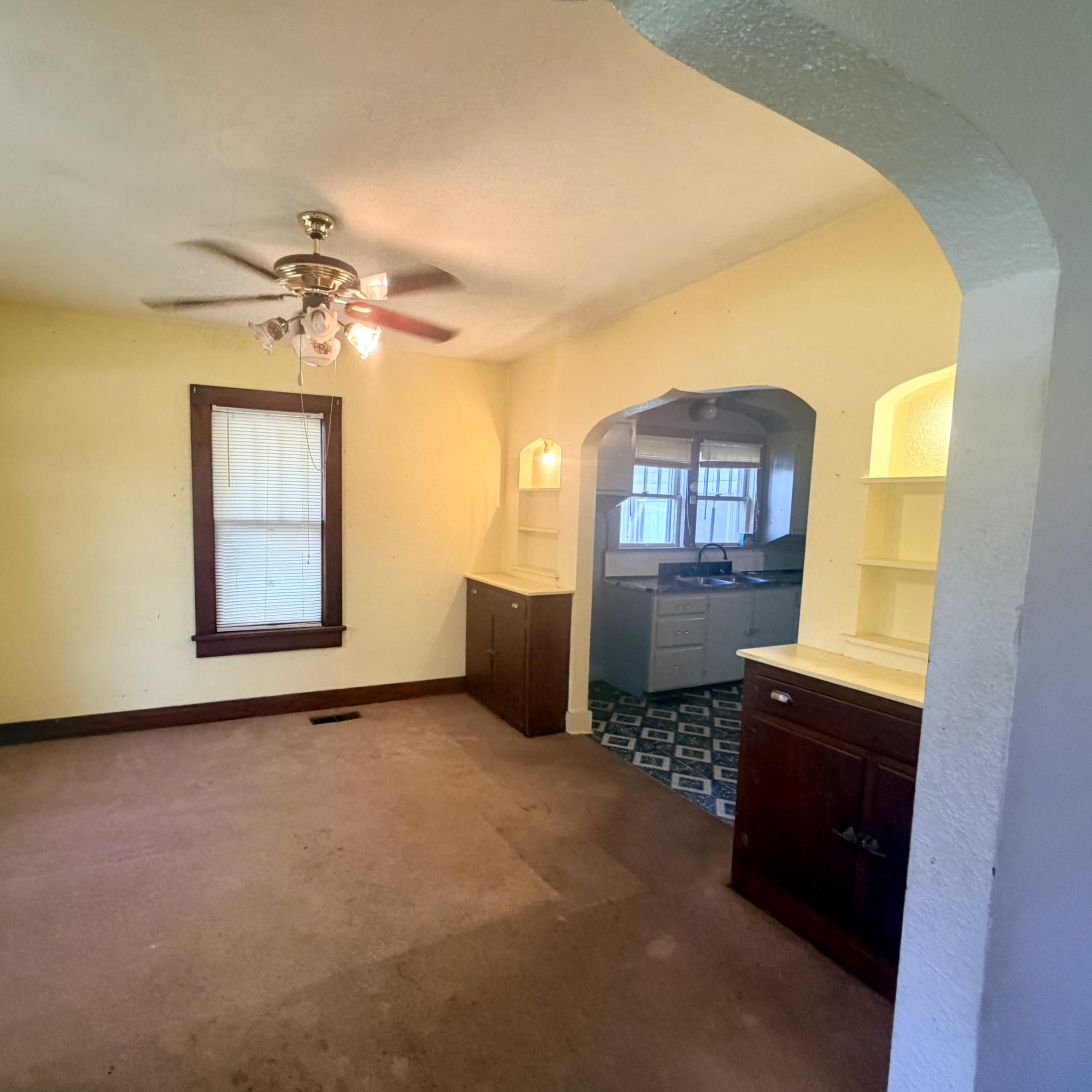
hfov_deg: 83.3
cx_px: 455
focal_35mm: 17
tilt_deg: -6.2
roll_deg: -0.6
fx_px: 607
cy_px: 559
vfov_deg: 84.0
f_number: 2.2
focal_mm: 2.22
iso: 250
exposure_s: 1/60
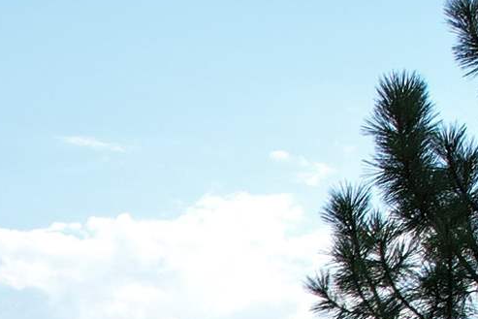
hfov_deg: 13.6
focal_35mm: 137
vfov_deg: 9.1
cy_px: 751
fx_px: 1819
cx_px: -355
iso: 100
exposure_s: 1/1250
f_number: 2.8
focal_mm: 8.38
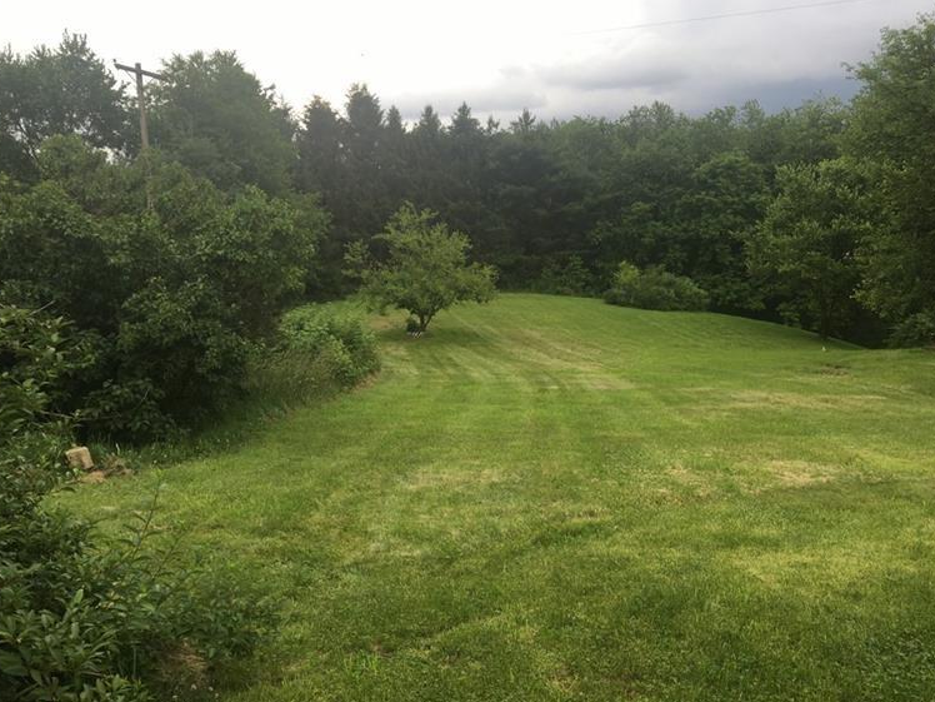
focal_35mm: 31
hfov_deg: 58.3
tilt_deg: -8.8
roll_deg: +3.4
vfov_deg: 45.4
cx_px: 481
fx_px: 837
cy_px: 364
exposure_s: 1/320
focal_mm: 4.15
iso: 25
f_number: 2.2
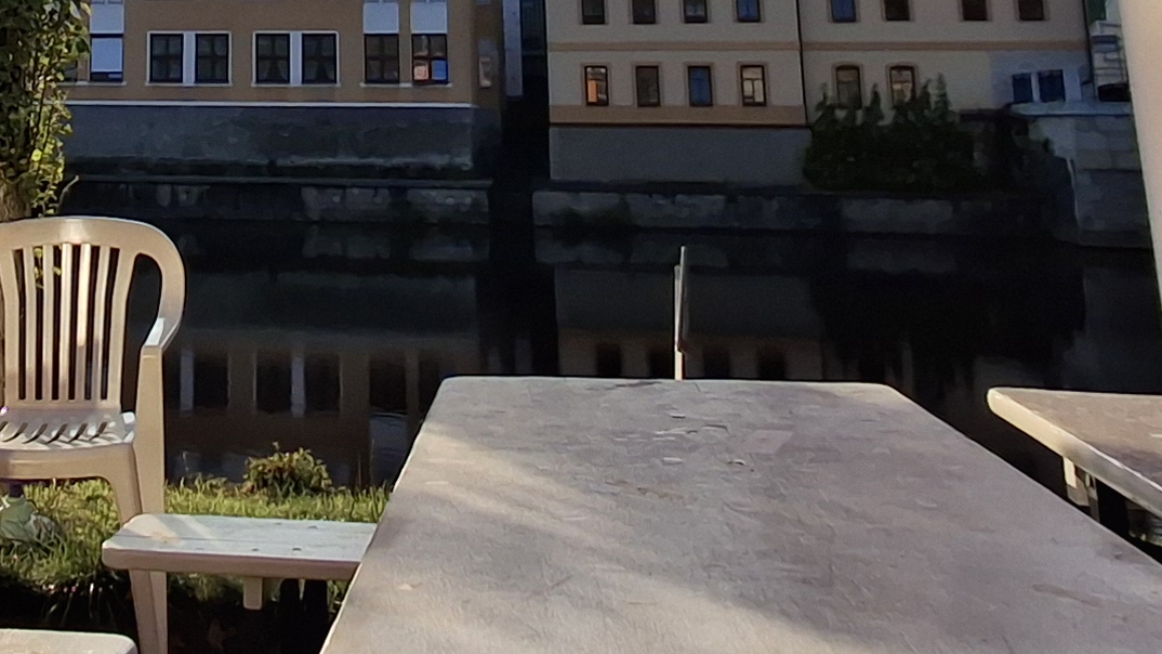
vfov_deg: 20.4
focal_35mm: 53
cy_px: -223
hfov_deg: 37.4
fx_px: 1633
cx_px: 188
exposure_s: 1/2976
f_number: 2.2
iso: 40
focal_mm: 1.64
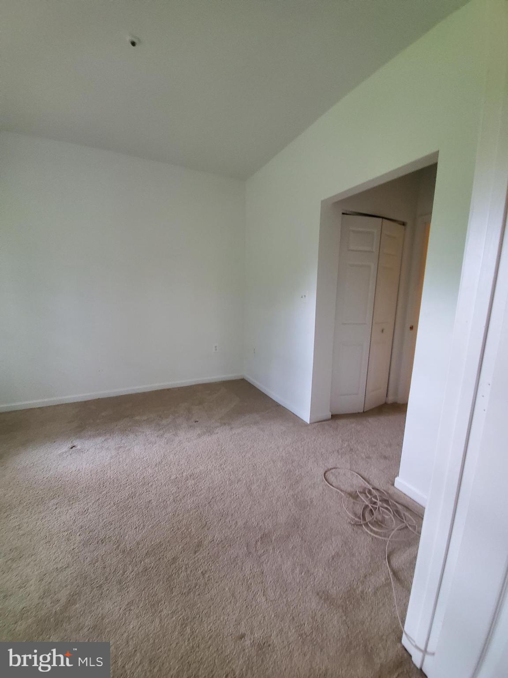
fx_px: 254
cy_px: 339
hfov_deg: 89.9
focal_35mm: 13
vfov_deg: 106.2
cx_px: 254
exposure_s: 1/29
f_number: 2.2
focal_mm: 1.8
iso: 640
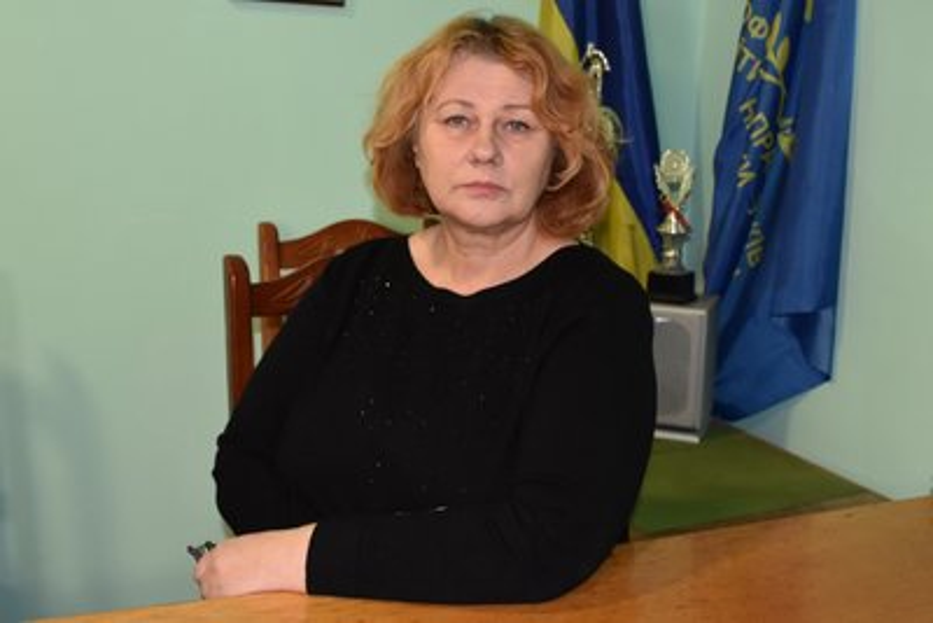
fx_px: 778
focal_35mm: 30
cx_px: 466
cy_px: 312
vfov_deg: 43.6
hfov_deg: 61.9
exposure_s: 1/60
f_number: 3.5
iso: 800
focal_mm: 20
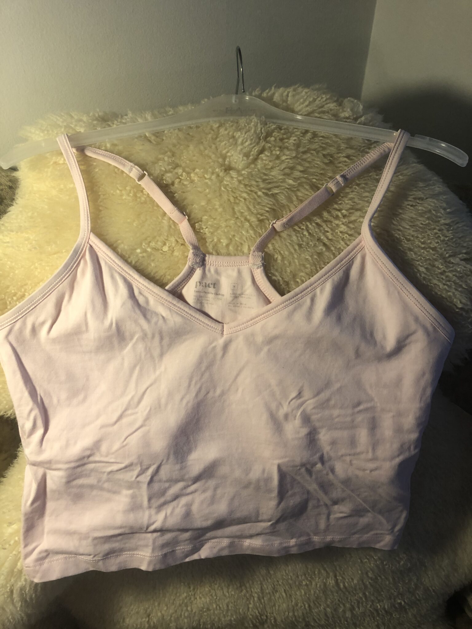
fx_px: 509
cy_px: 314
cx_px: 236
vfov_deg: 63.4
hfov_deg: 49.7
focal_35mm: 28
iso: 40
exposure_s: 1/20
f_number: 1.8
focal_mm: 3.99
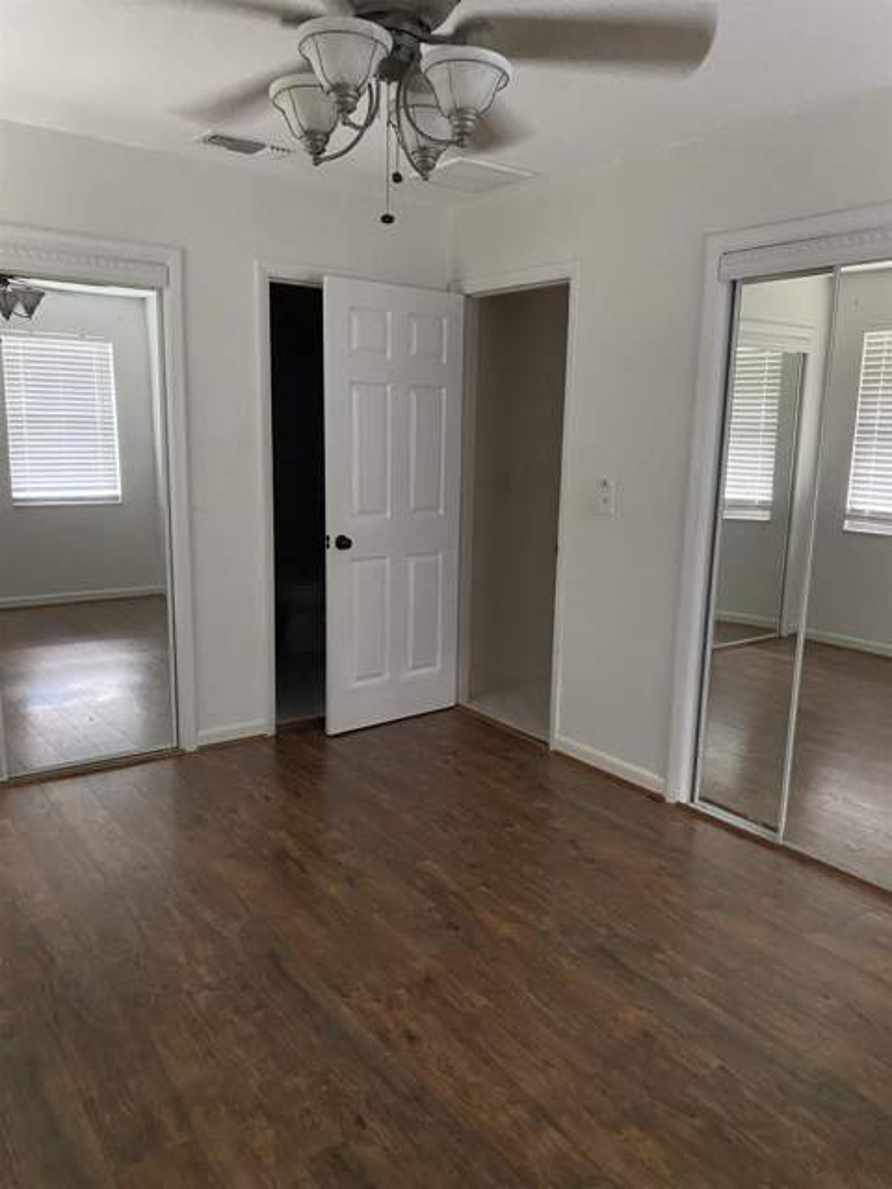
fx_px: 893
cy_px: 594
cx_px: 446
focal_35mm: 26
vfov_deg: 67.3
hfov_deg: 53.1
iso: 640
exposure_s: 1/30
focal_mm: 4.25
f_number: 1.8
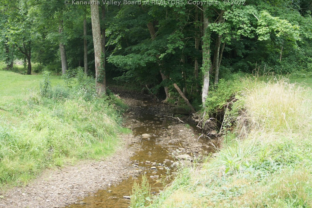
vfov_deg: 25.3
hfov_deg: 37.2
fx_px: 464
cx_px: 155
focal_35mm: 54
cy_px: 103
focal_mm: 35
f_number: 4.5
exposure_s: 1/250
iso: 250
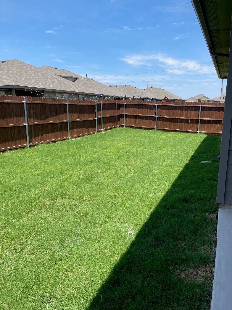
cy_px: 155
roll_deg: +0.5
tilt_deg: -10.9
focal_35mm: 25
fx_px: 223
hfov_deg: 54.9
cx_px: 116
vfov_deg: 69.4
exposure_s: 1/2660
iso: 32
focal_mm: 5.1
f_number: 1.6
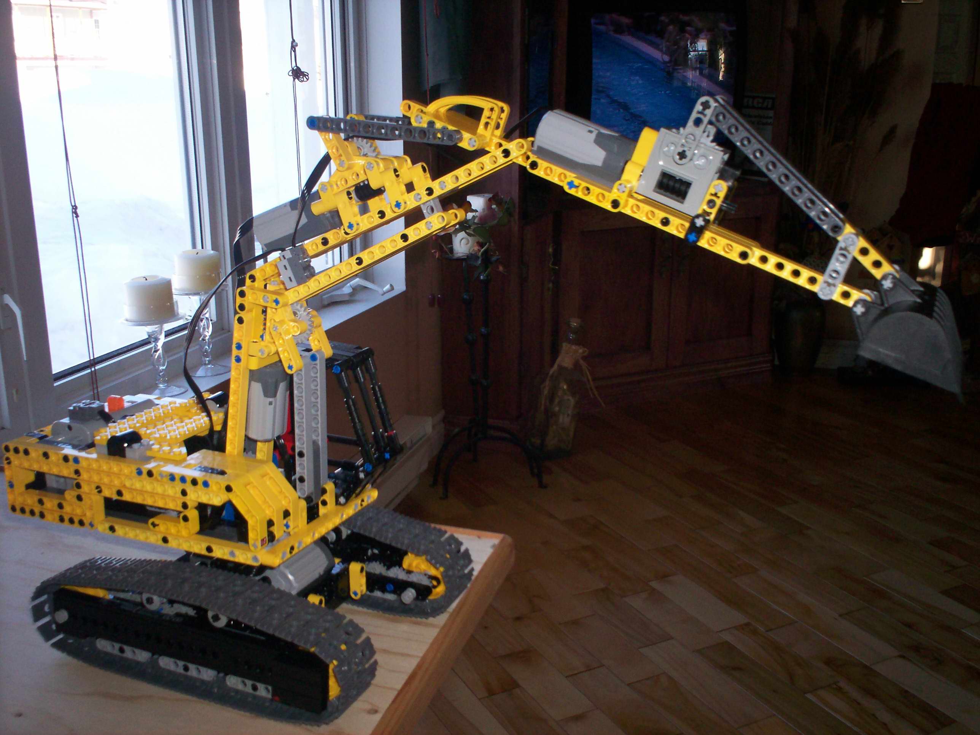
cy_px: 368
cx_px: 490
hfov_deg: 51.4
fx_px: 1019
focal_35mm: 36
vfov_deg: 39.7
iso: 140
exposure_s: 1/60
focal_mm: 6
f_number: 4.5
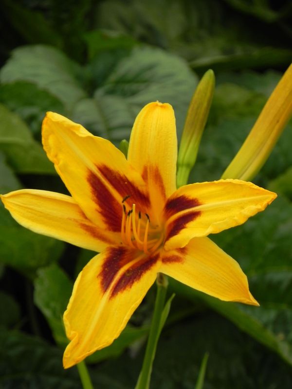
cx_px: 146
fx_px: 3790
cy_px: 194
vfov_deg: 5.9
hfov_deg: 4.4
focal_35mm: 337
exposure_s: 1/500
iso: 160
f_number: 5
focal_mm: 59.9
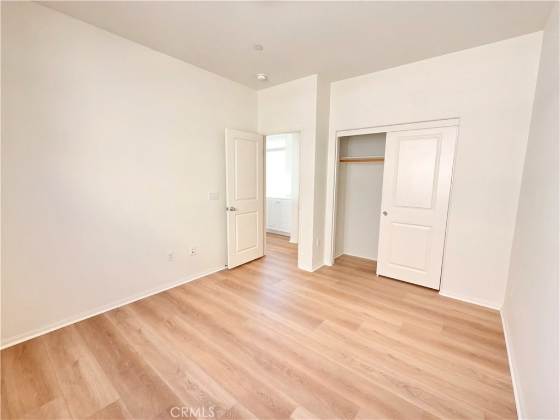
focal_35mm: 14
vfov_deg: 85.7
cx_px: 280
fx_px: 226
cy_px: 210
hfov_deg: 102.1
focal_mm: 2.22
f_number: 2.2
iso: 160
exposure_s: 1/120
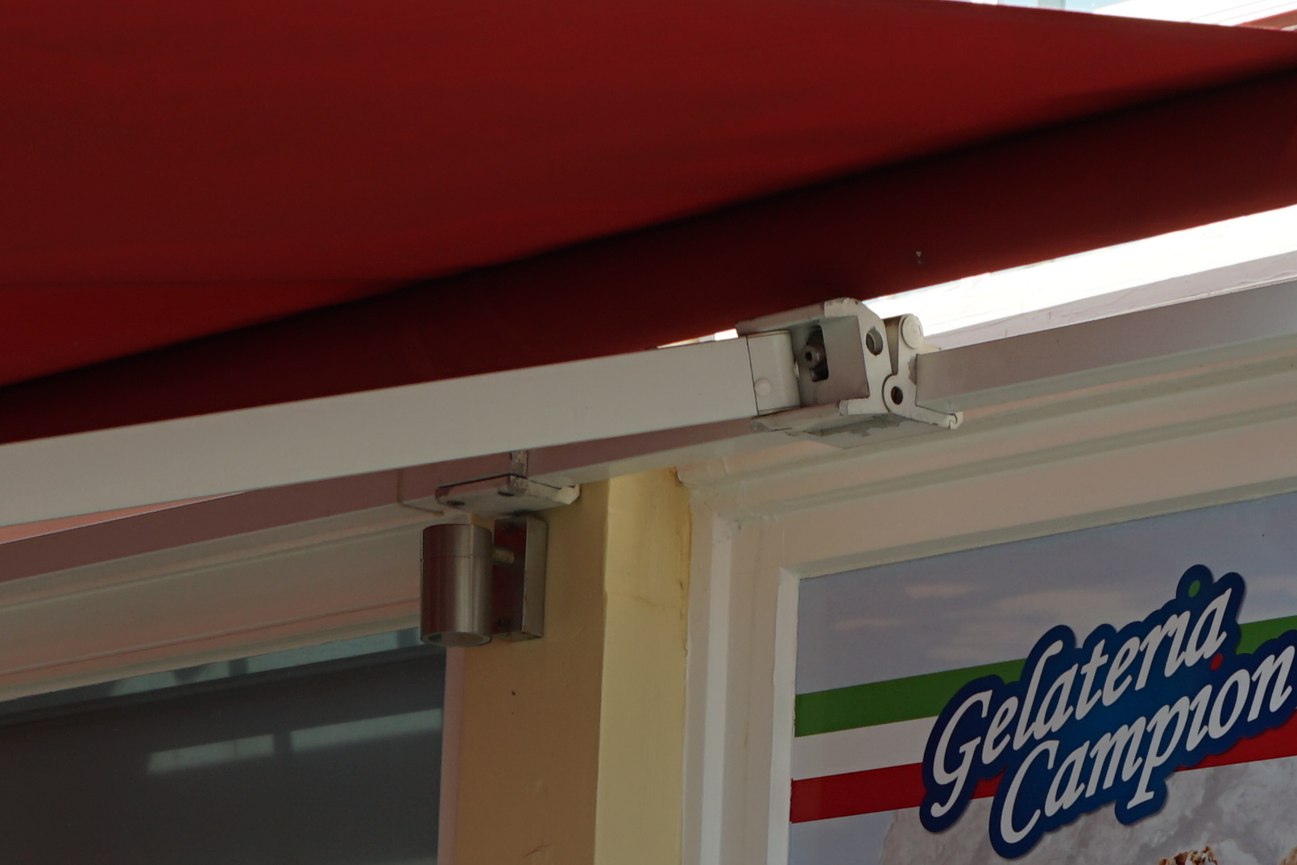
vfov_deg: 10.7
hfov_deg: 16.6
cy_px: 1371
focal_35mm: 123
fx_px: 4431
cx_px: 903
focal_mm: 33
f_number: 7.1
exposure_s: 1/250
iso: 100
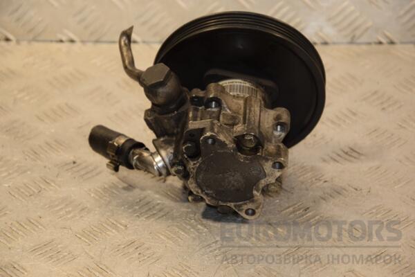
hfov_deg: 16.1
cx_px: 208
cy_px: 138
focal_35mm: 128
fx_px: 1470
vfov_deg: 10.8
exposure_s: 1/125
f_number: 5.6
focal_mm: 85
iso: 800
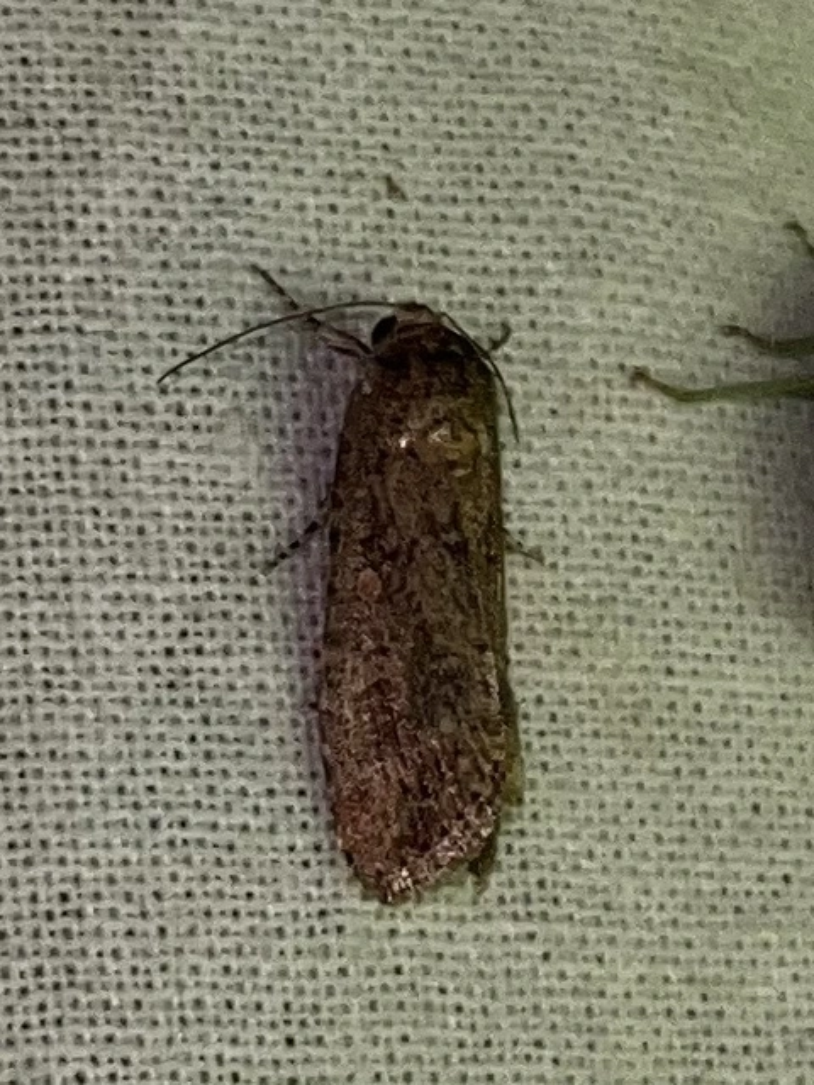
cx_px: 407
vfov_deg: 67.3
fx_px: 815
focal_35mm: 26
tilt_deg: +8.2
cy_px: 542
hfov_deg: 53.1
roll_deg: +9.1
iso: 32
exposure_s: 1/82
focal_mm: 5.1
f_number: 1.6
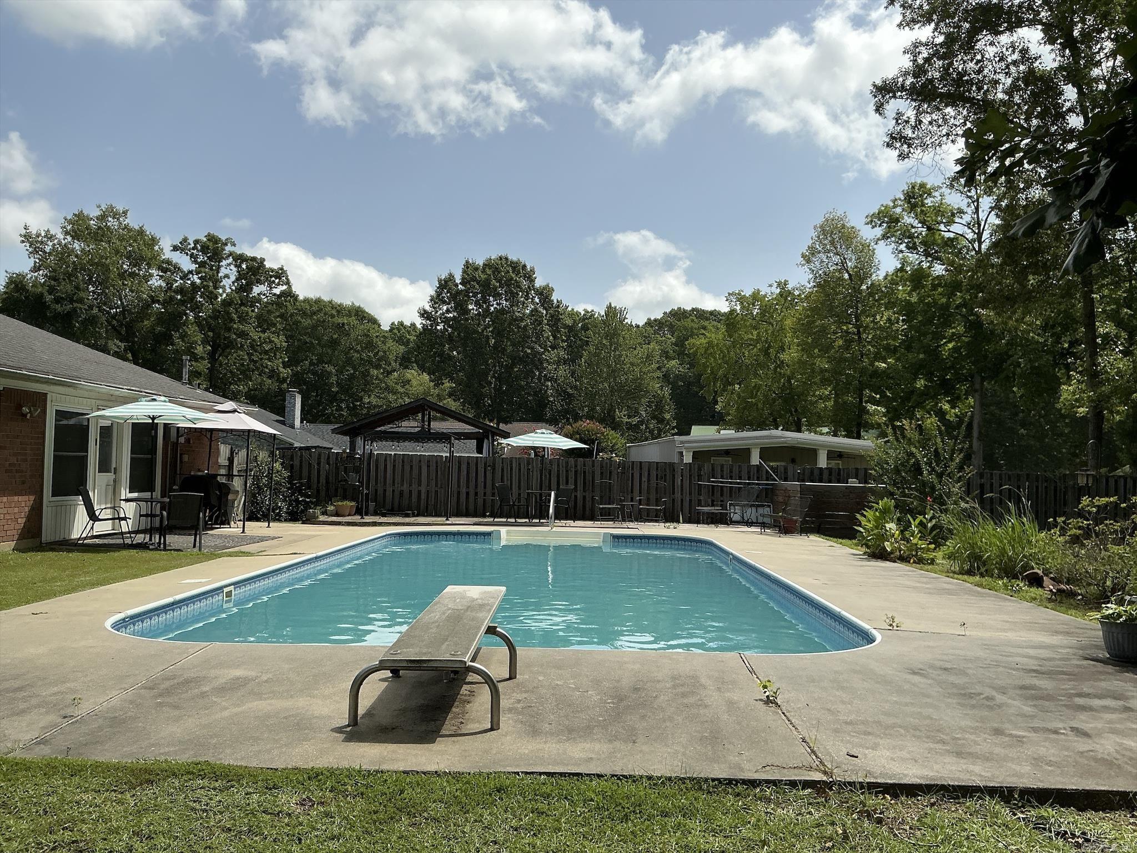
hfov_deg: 63.4
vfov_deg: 49.7
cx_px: 568
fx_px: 920
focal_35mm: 28
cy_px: 426
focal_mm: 3
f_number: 1.8
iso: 25
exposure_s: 1/2801
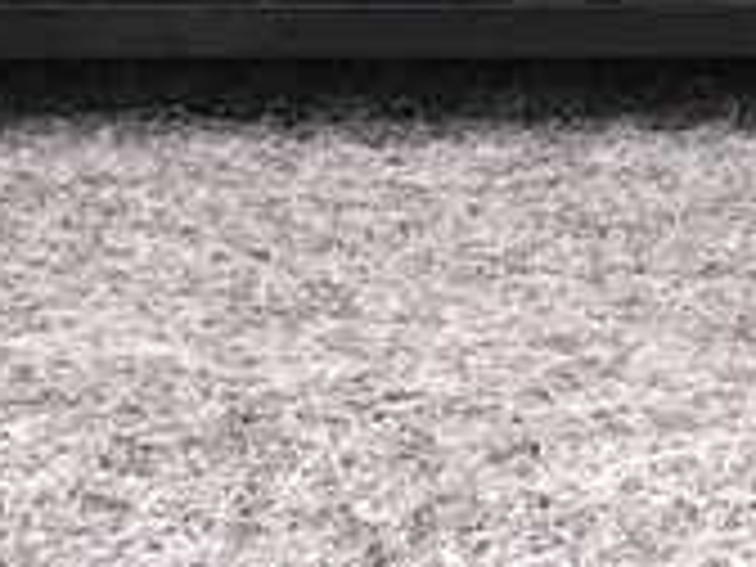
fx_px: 24985
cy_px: -734
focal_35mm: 1144
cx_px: -135
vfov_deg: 1.3
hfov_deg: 1.7
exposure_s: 1/10
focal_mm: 35.8
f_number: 5.6
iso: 200
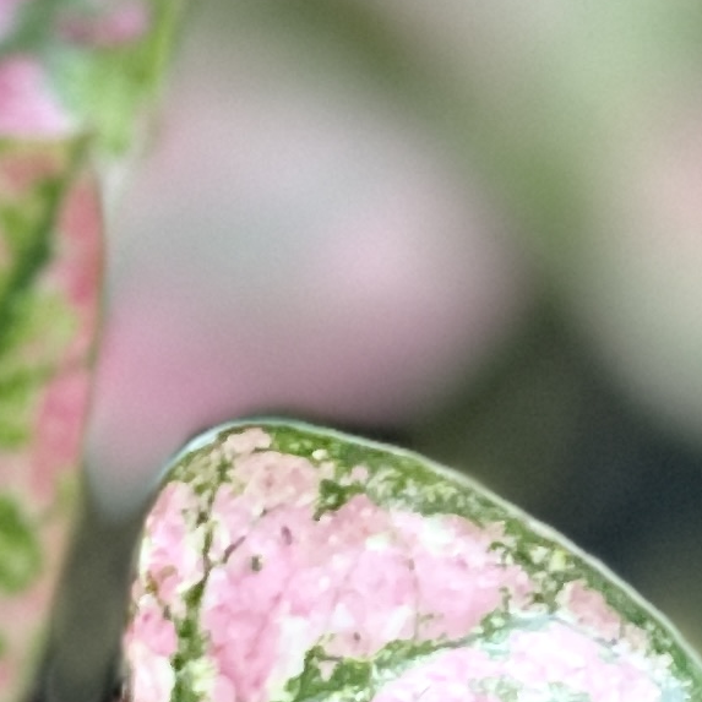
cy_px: 806
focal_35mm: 398
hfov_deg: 4.4
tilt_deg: -36.5
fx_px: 9132
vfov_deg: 4.4
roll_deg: -1.0
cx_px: -123
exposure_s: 1/121
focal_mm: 7.5
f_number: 2.2
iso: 250
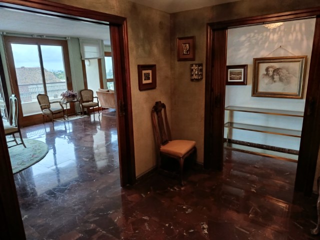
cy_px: 120
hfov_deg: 71.6
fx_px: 222
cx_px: 160
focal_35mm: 24
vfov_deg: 56.8
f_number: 1.7
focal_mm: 5.24
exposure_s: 1/100
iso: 1103
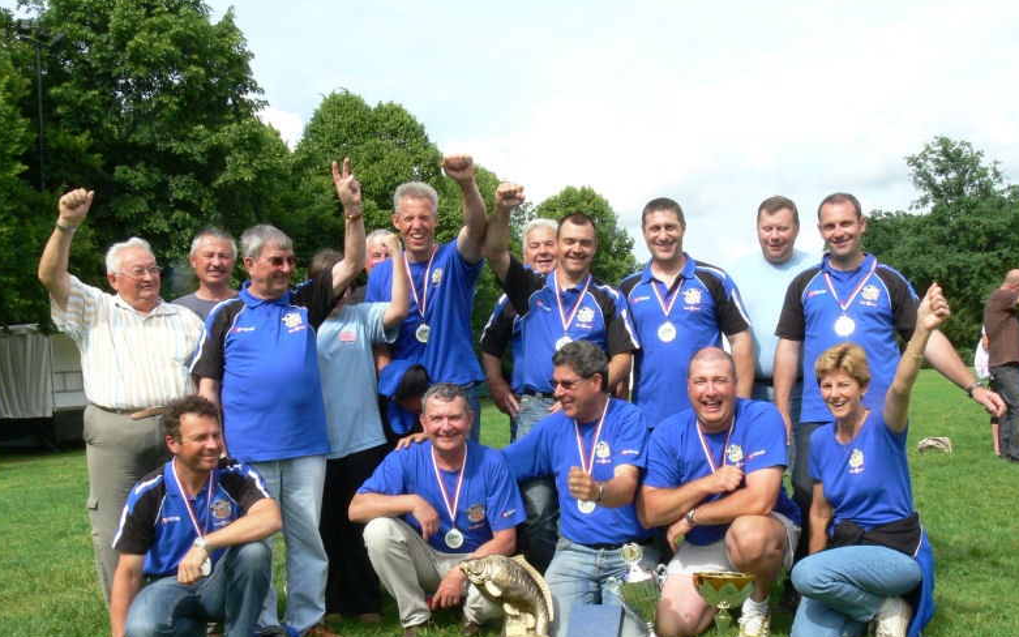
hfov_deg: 51.5
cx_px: 510
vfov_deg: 33.5
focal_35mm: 38
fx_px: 1055
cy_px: 388
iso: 100
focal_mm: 7.4
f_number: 11
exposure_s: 1/80
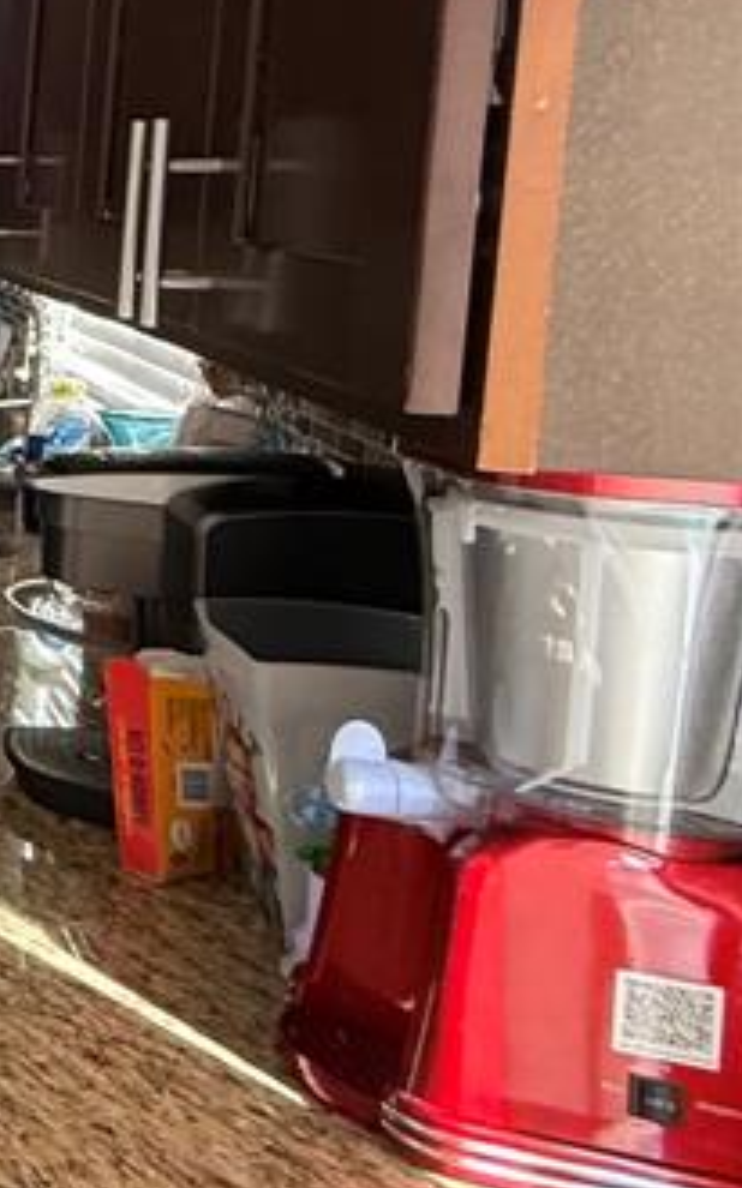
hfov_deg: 14.6
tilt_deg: -4.6
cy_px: 295
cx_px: -1099
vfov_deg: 42.2
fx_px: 1490
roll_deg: +0.0
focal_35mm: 46
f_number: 2.2
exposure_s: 1/91
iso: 320
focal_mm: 2.22
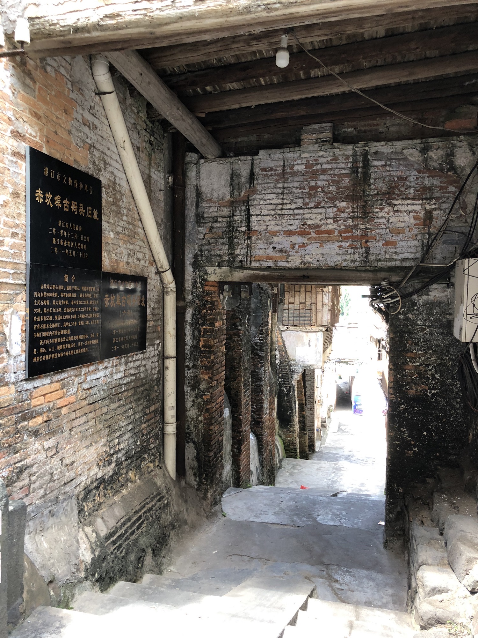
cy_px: 319
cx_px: 239
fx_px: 516
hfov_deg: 49.7
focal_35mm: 28
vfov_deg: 63.4
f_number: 1.8
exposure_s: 1/30
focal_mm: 3.99
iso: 25
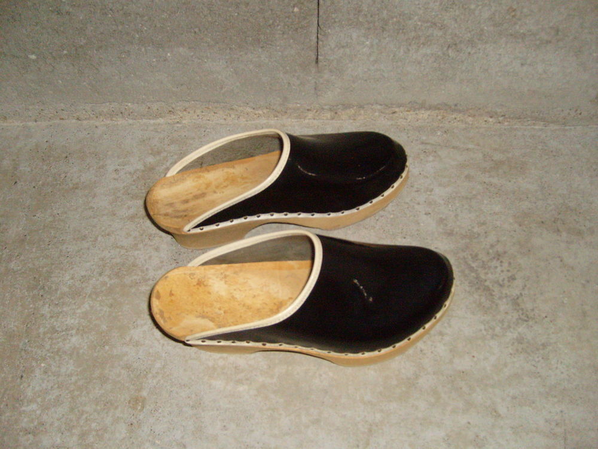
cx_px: 299
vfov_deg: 40.7
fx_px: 605
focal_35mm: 35
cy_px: 224
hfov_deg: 52.6
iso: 400
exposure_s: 1/45
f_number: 2.8
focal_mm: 5.8
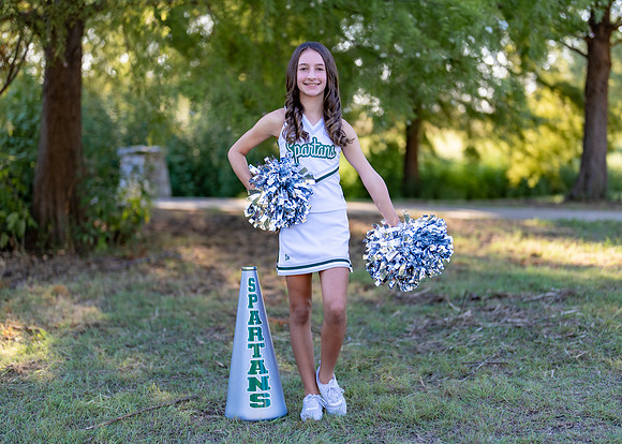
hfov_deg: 32.8
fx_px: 1057
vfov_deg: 23.7
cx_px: 318
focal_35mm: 60
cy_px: 239
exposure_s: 1/1250
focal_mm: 50
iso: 100
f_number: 1.2
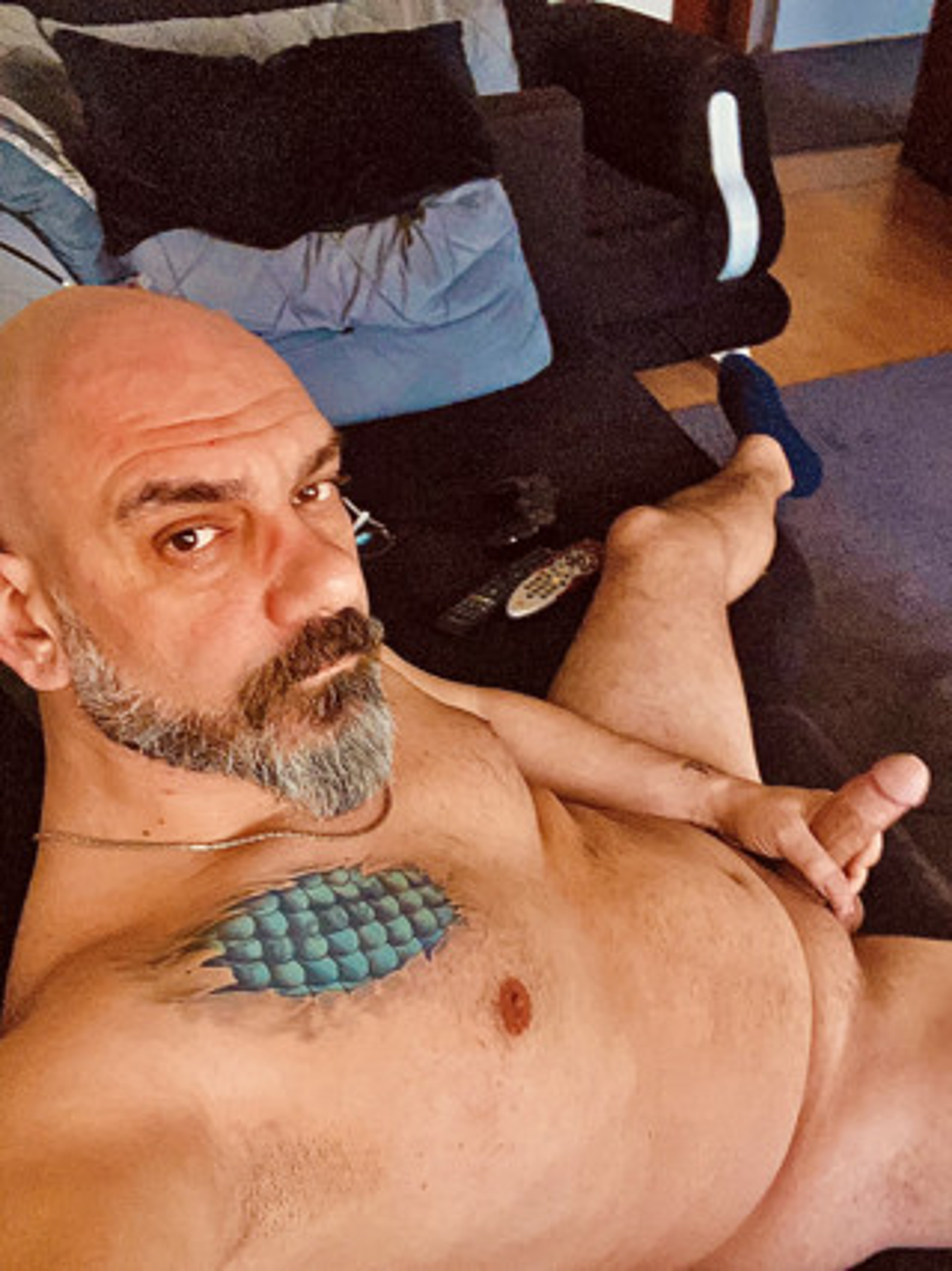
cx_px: 476
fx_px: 1101
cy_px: 636
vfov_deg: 60.0
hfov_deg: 46.8
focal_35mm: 30
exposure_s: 1/30
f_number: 2.2
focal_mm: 2.71
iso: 500
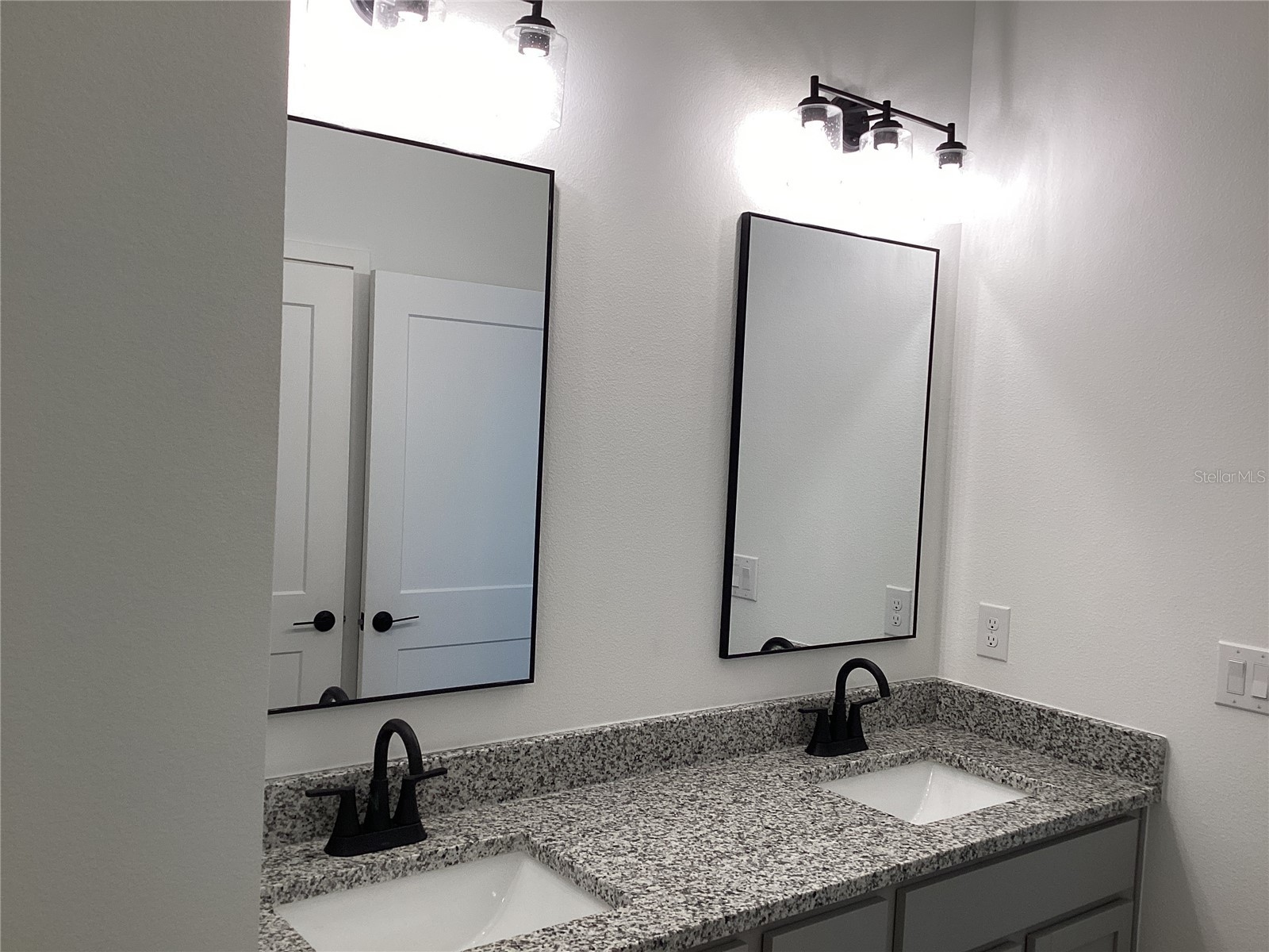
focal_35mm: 31
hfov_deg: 58.4
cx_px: 634
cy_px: 476
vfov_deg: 45.4
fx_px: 1136
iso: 64
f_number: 2.4
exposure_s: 1/120
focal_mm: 3.3
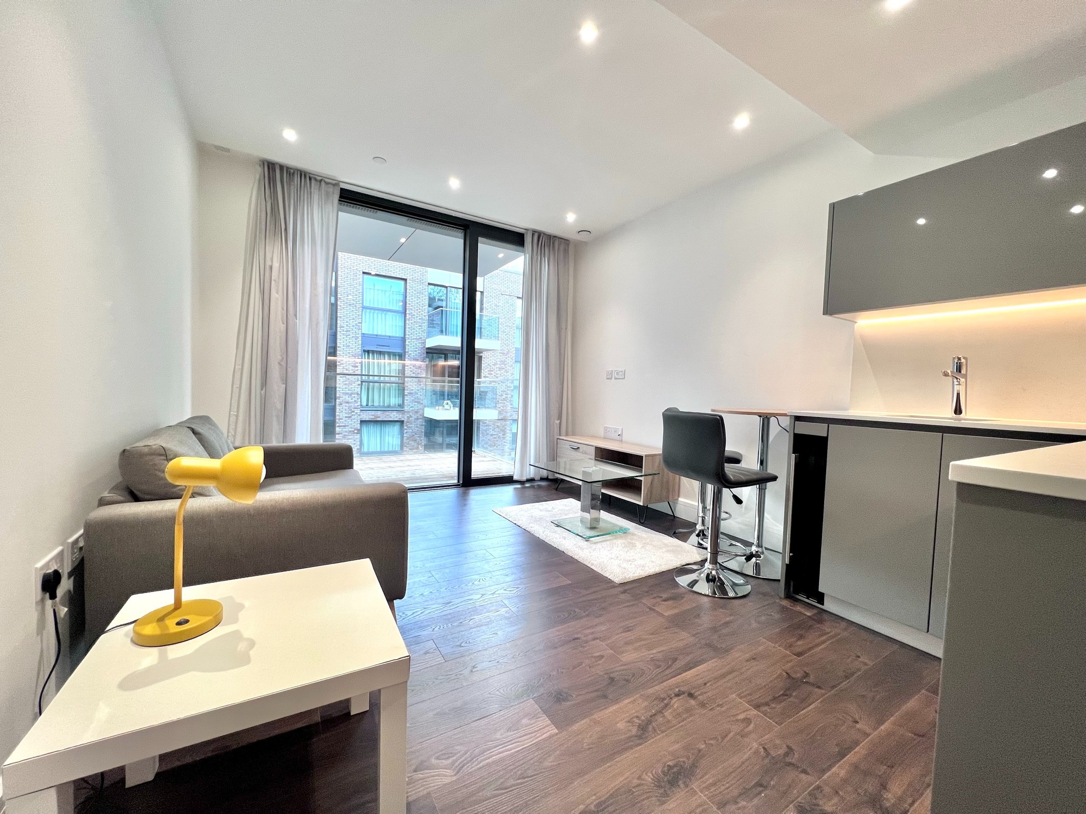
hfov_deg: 106.2
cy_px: 407
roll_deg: -1.9
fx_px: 408
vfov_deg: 89.9
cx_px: 543
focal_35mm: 13
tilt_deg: -1.6
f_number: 1.8
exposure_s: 1/99
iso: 100
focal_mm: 1.57
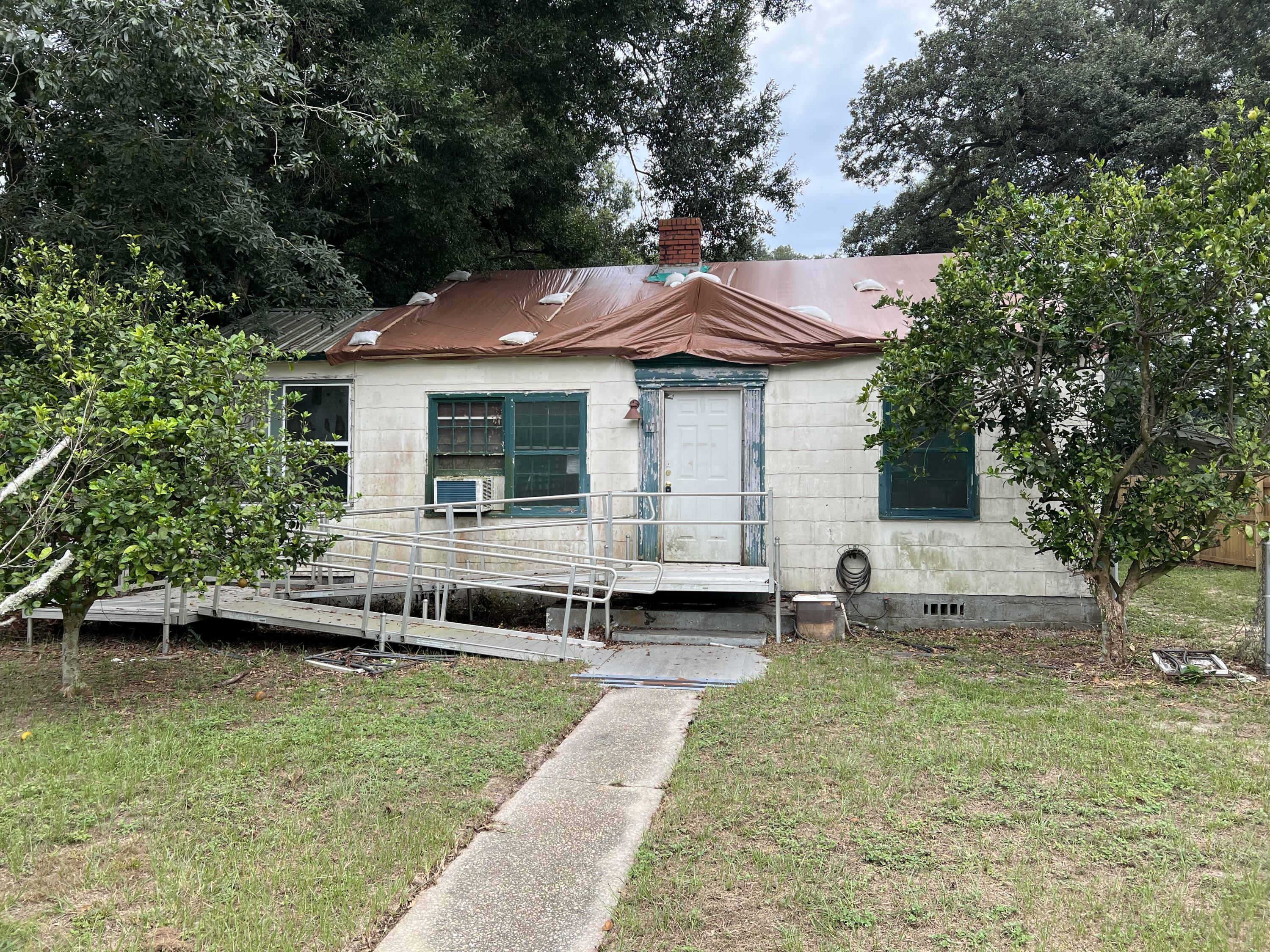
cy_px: 476
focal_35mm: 26
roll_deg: +0.6
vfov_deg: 53.1
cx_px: 635
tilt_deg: +3.5
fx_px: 954
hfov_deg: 67.3
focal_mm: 5.7
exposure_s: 1/1009
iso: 50
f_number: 1.5
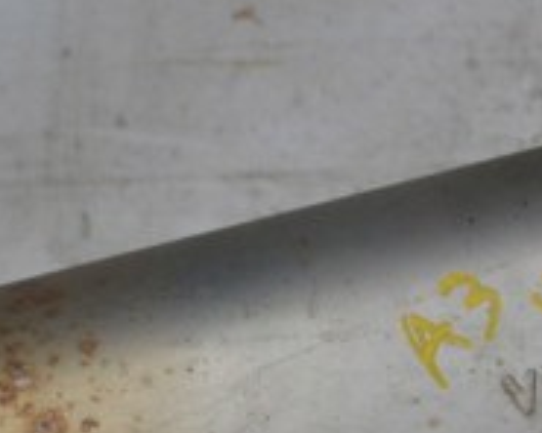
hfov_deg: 7.2
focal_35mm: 268
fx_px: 4293
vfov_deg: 5.8
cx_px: 504
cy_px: 426
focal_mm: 55
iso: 900
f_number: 5.6
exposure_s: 1/60
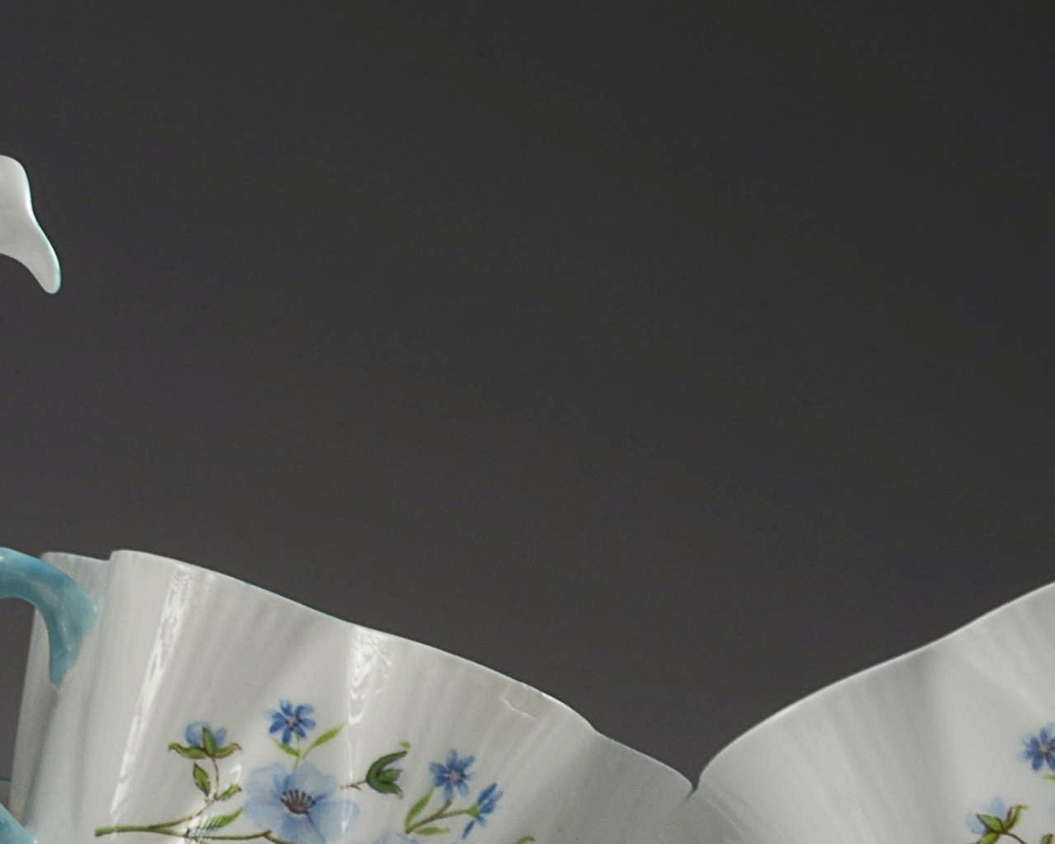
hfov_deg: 11.5
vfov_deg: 9.7
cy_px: 963
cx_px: -804
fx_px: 4896
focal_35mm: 157
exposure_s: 1/80
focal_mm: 29
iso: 100
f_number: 16
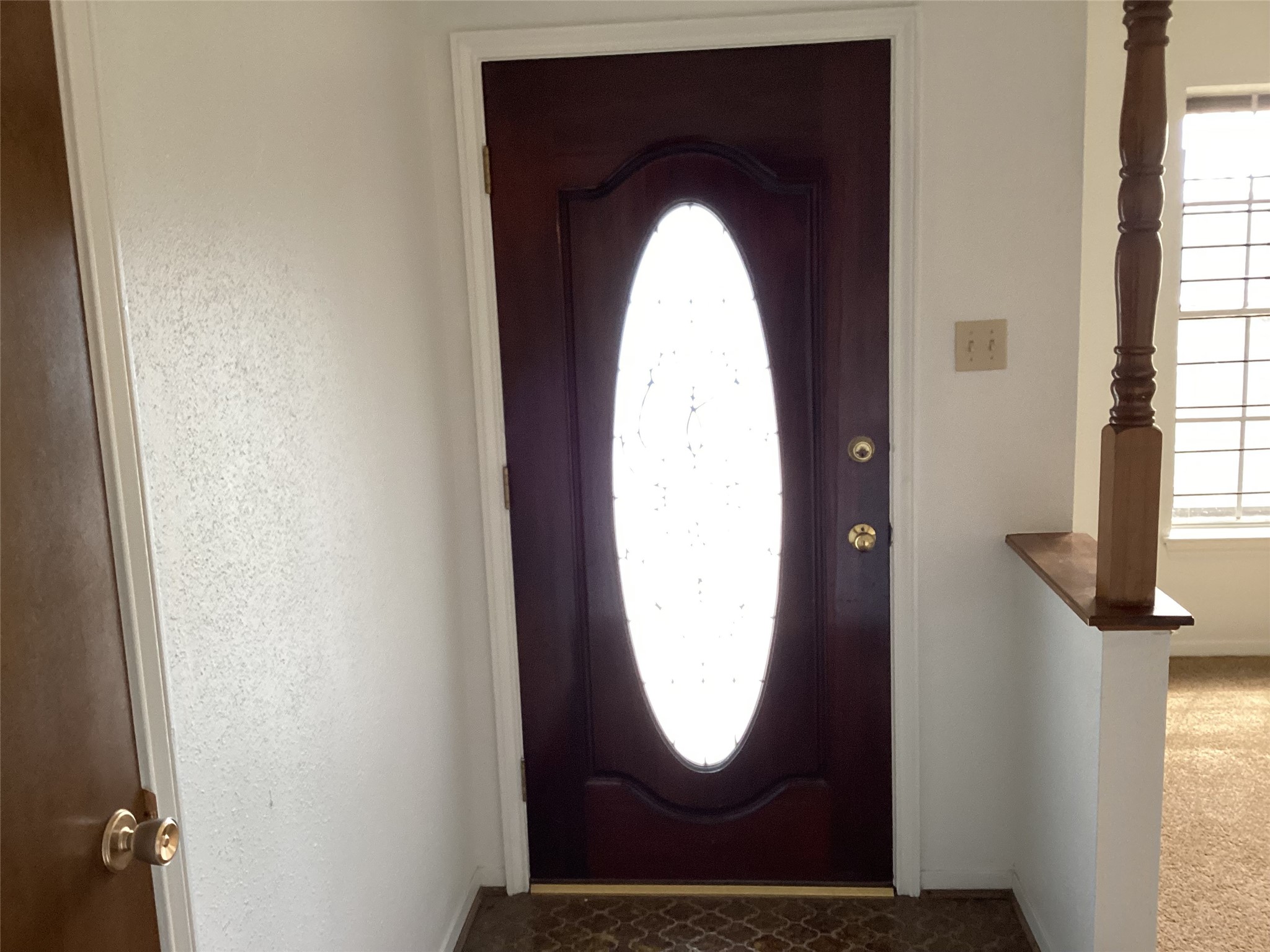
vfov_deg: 45.4
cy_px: 476
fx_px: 1137
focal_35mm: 31
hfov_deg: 58.4
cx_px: 635
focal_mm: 3.3
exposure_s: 1/60
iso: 100
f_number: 2.4
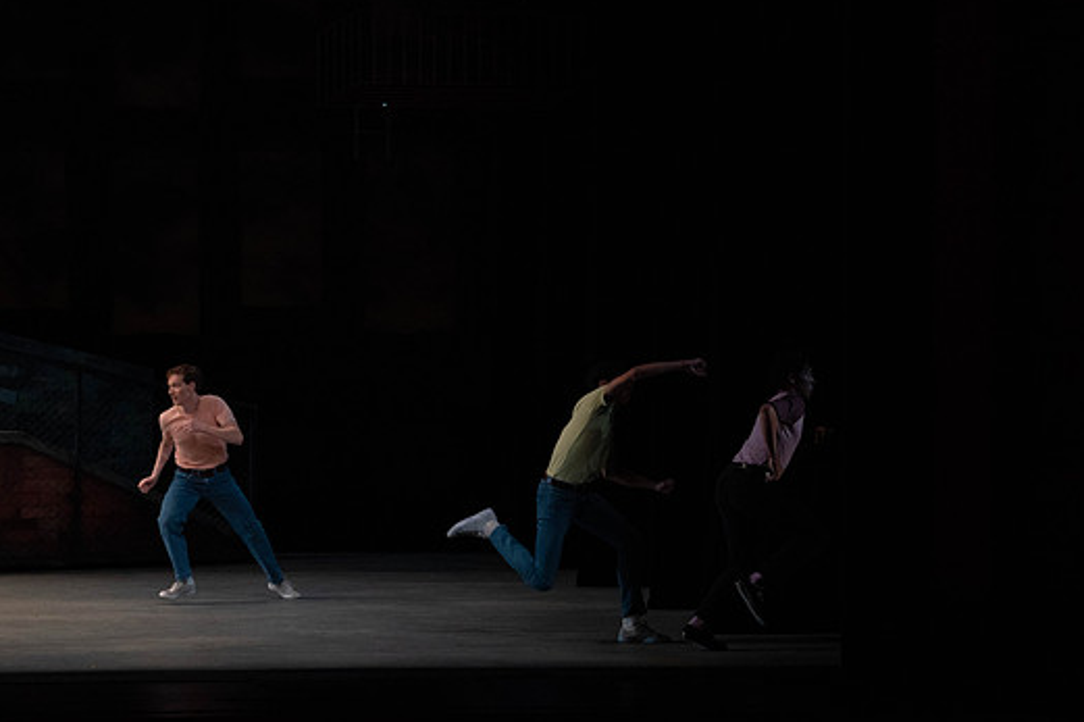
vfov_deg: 10.0
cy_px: 371
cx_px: 551
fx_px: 4124
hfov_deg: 15.0
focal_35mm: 137
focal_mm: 123
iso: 3200
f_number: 4.5
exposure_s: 1/400
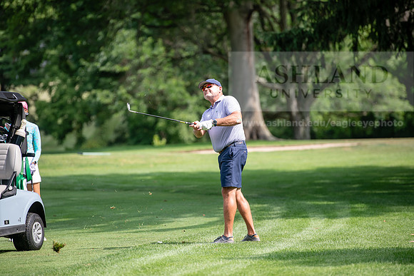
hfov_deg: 10.3
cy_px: 138
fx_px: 2300
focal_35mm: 200
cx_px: 207
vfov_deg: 6.9
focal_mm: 200
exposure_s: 1/1000
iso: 250
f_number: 3.5
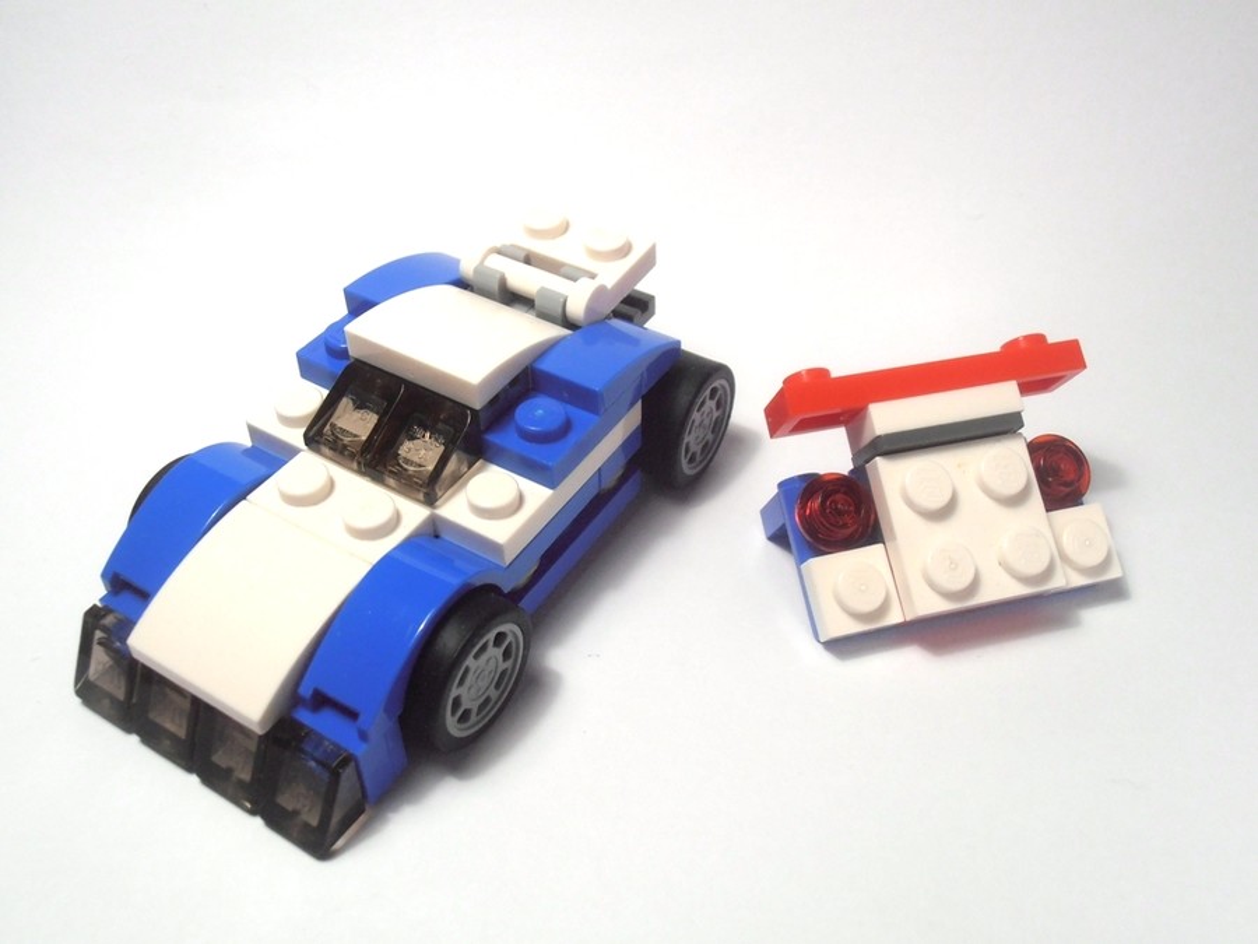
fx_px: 1345
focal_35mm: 37
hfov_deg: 50.1
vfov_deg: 38.7
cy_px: 472
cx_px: 629
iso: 80
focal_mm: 6.61
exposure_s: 1/60
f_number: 3.9
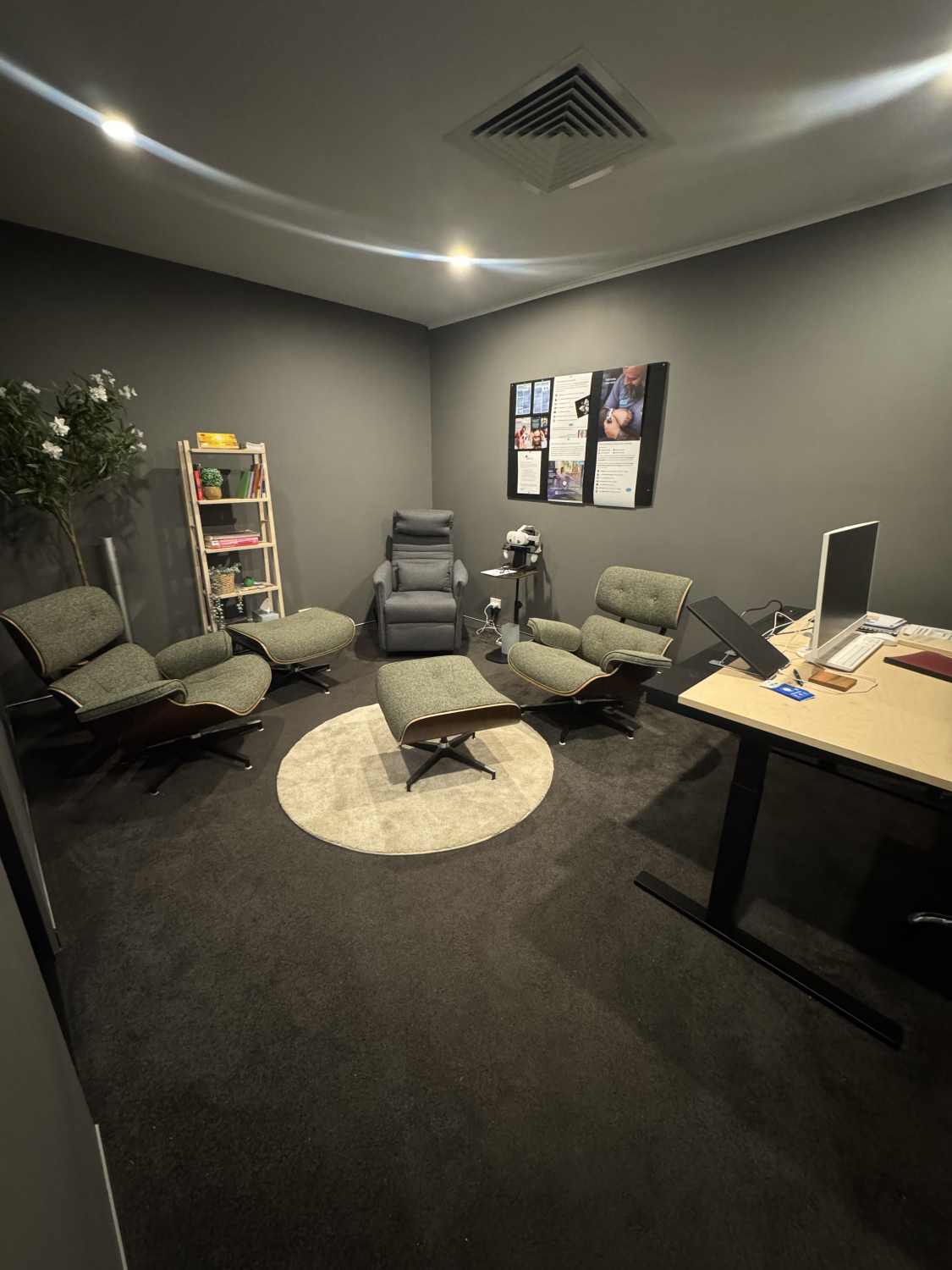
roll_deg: -0.6
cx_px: 476
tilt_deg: -18.1
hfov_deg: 85.7
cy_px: 635
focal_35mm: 14
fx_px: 513
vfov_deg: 102.1
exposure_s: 1/33
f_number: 2.2
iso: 1000
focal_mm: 2.22
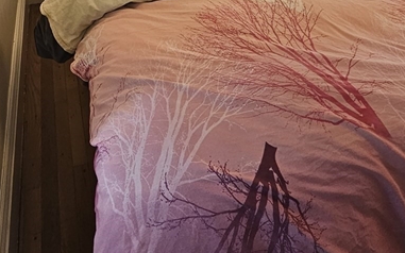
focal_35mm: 37
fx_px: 408
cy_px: -62
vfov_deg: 29.0
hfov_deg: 52.8
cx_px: 203
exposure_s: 1/60
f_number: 2.2
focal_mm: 2.2
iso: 100
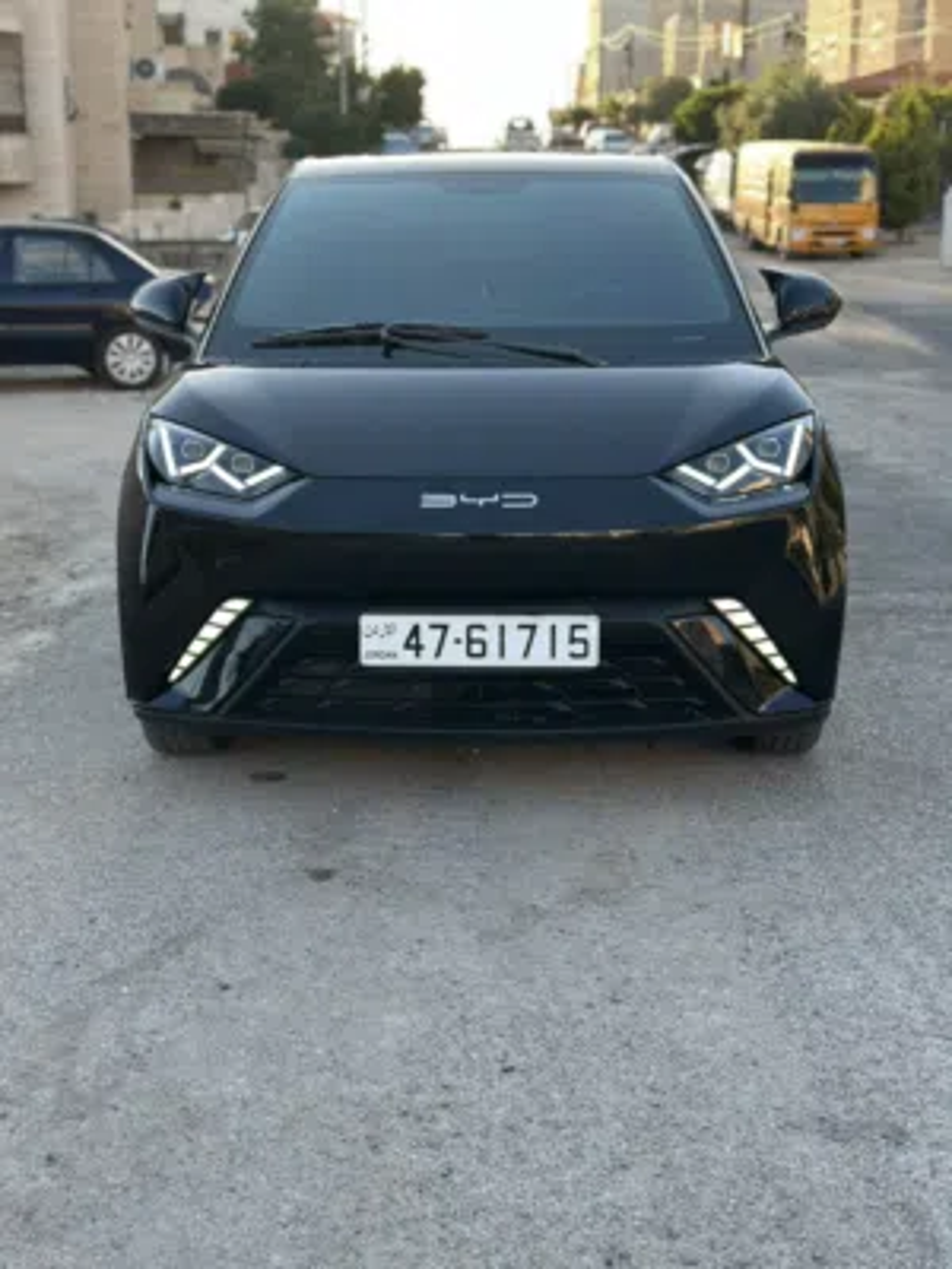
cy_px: 634
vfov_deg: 39.7
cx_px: 476
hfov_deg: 30.3
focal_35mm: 48
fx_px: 1760
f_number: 1.78
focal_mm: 6.86
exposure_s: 1/458
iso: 80
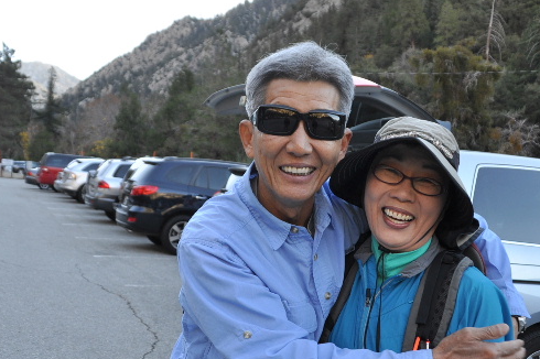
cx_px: 292
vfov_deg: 31.1
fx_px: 645
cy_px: 210
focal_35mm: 43
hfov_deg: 45.4
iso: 200
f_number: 6.3
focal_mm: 18
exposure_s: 1/160
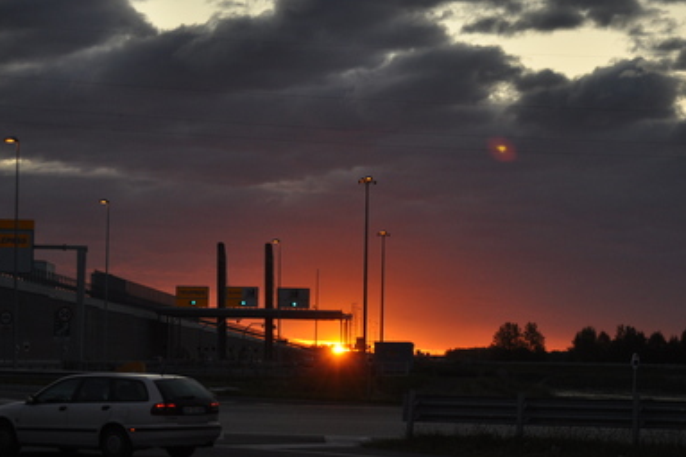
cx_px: 410
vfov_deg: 15.2
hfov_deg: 22.6
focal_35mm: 90
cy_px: 237
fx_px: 1714
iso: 320
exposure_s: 1/400
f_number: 5.3
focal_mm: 46
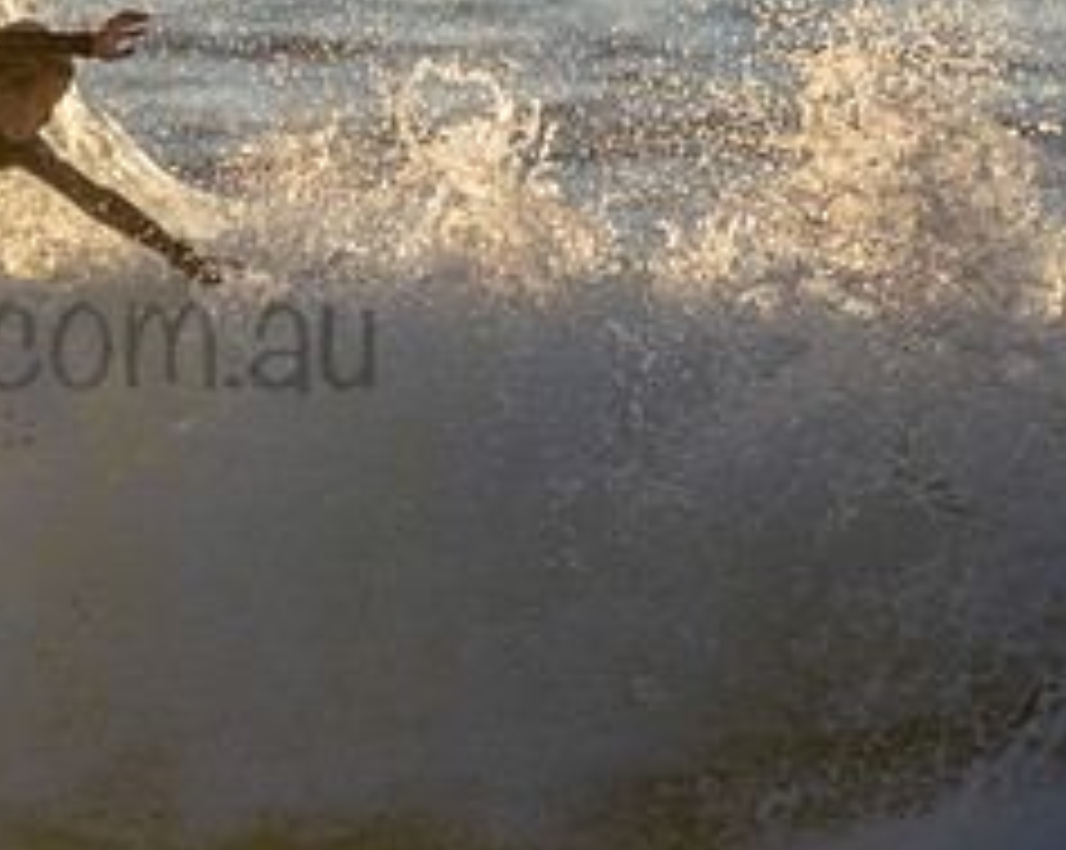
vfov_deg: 0.9
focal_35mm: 1656
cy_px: 286
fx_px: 52181
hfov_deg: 1.2
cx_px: -99
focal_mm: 480
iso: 250
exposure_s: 1/1250
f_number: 5.6
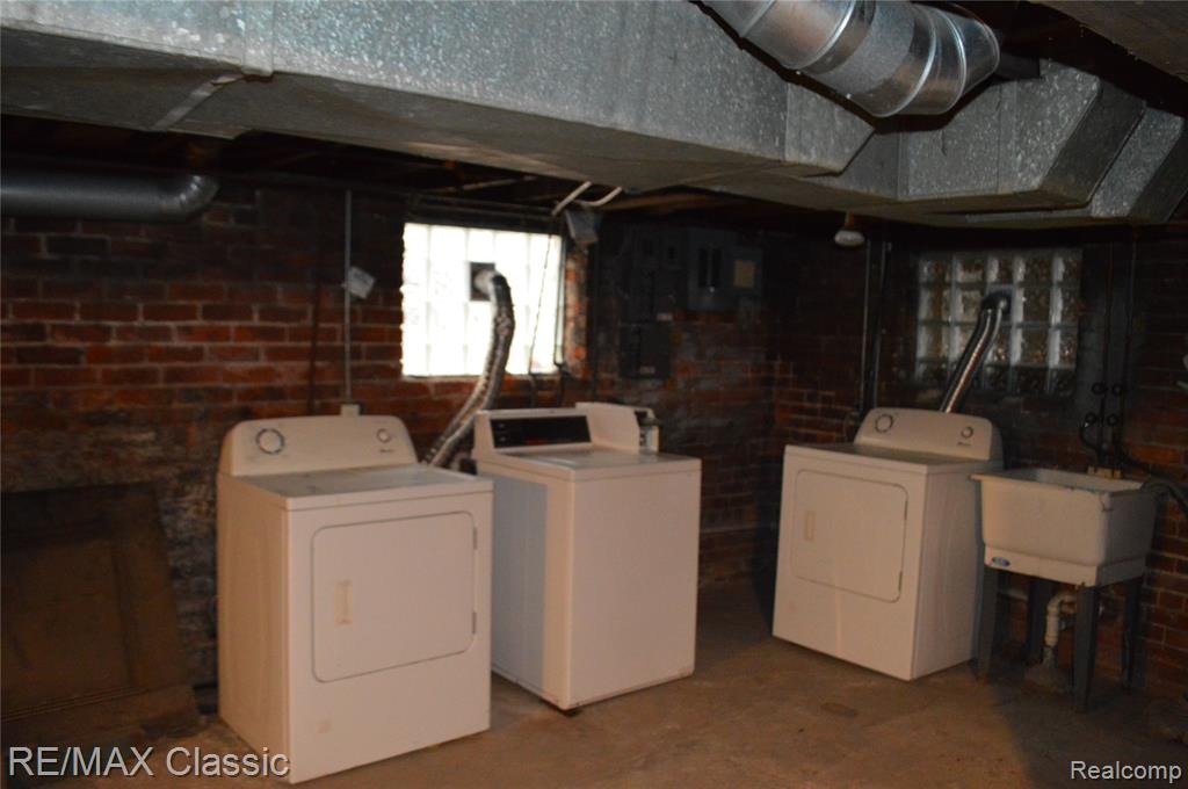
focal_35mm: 27
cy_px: 394
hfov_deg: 67.4
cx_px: 594
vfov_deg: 47.8
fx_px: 890
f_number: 3.5
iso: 3200
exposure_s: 1/60
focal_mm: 18
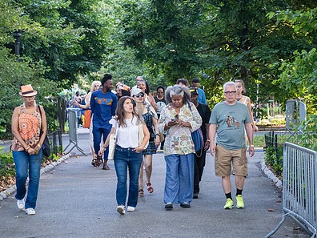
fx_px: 1016
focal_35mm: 111
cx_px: 154
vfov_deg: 13.3
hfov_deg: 17.7
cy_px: 125
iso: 2000
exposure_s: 1/250
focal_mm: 62
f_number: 3.5
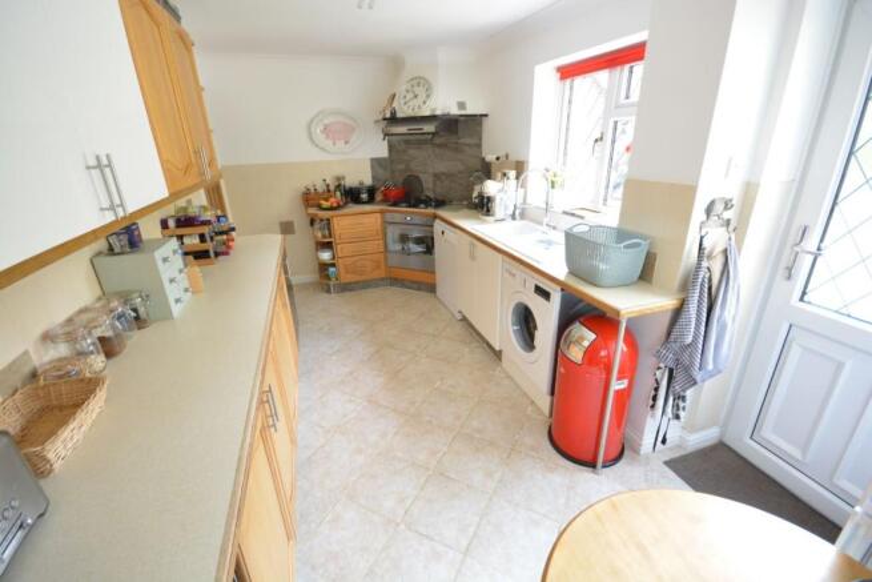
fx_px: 363
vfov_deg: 77.4
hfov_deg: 100.4
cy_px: 291
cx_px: 436
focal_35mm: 15
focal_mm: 10
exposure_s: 1/3
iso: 400
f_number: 8
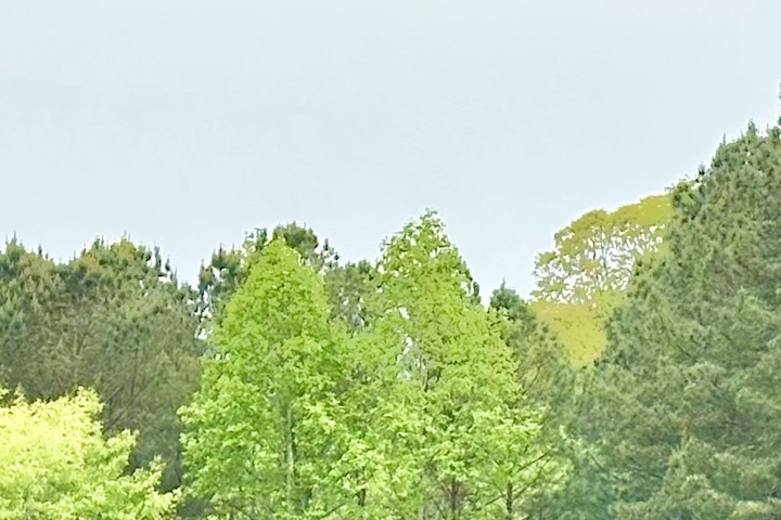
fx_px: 4621
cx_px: -187
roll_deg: +1.2
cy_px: 953
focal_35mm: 213
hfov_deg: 9.5
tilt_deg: -2.0
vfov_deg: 6.3
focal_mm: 6.86
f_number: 1.78
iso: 64
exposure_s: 1/2203
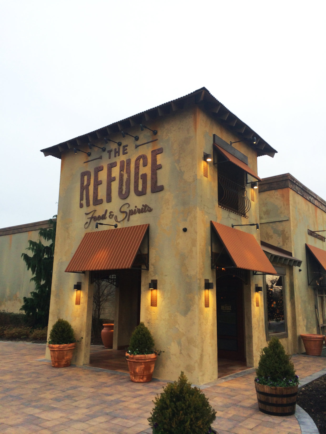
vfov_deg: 60.0
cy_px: 217
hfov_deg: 46.8
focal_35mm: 30
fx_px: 377
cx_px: 163
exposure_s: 1/120
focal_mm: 4.12
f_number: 2.2
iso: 64
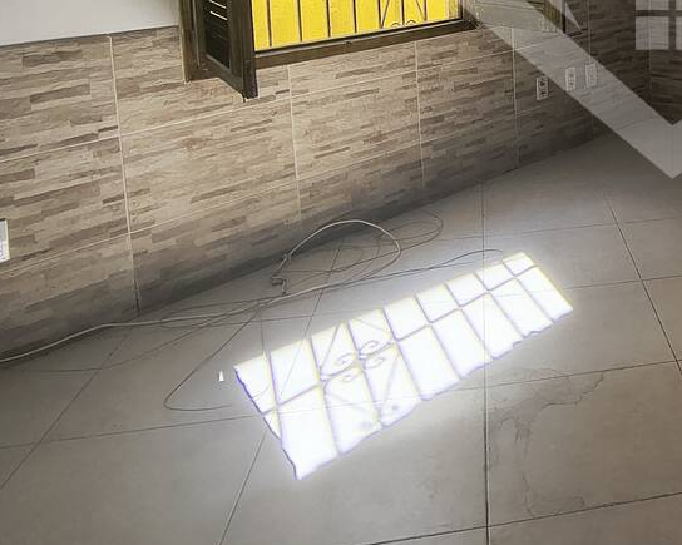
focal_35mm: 31
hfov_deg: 47.9
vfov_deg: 41.6
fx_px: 626
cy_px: 14
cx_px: 673
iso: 100
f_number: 2.2
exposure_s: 1/240
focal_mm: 2.13
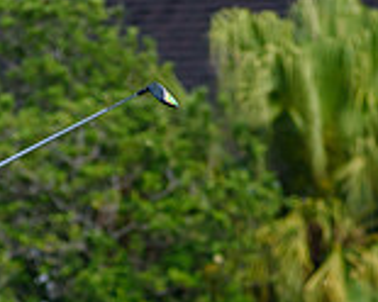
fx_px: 12362
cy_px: 427
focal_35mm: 1105
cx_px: 151
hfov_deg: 1.8
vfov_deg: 1.4
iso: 400
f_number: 5.3
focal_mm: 210
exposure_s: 1/1250
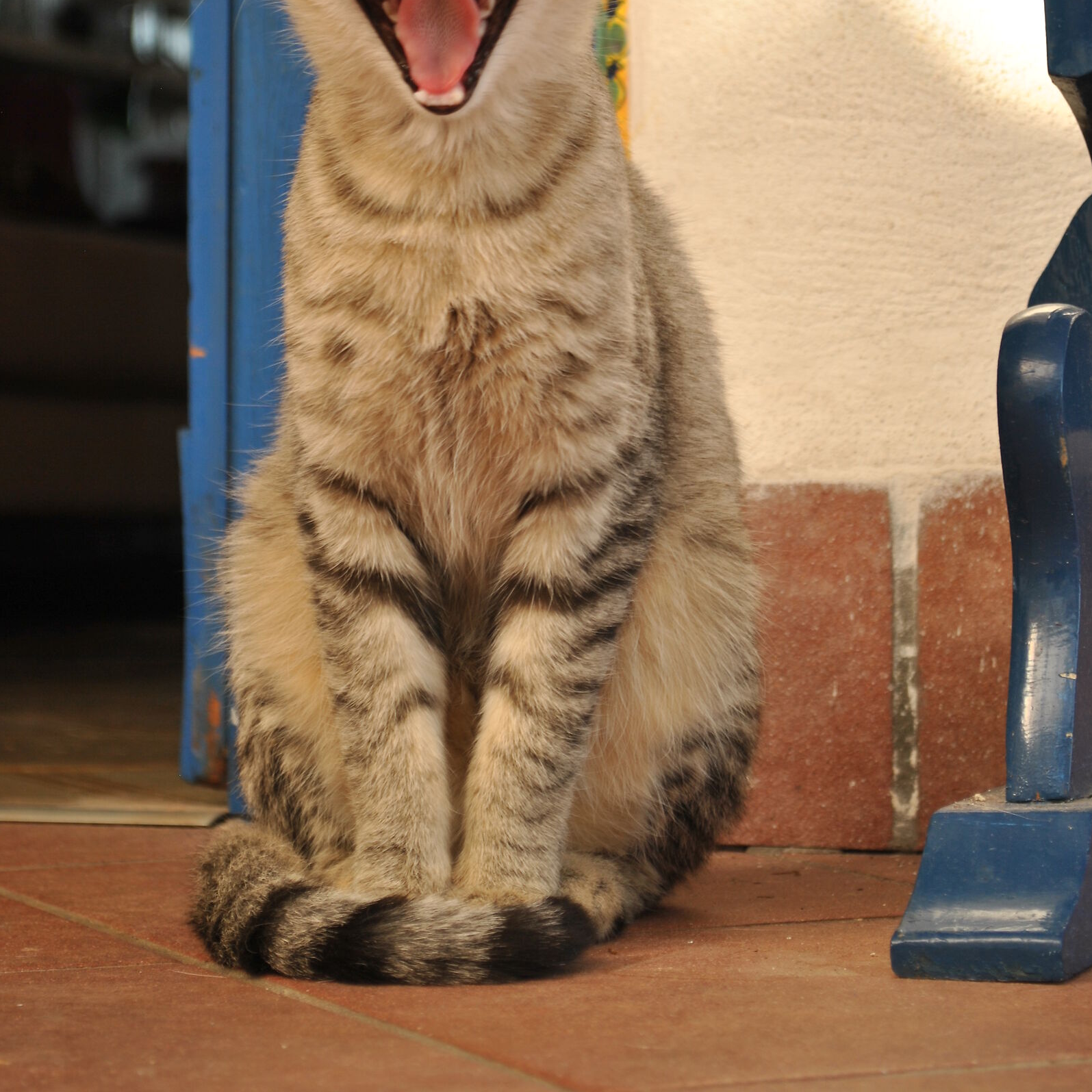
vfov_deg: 16.4
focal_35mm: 106
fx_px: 3770
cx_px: 544
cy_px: 315
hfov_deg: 16.5
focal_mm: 55
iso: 100
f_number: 5.6
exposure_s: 1/50
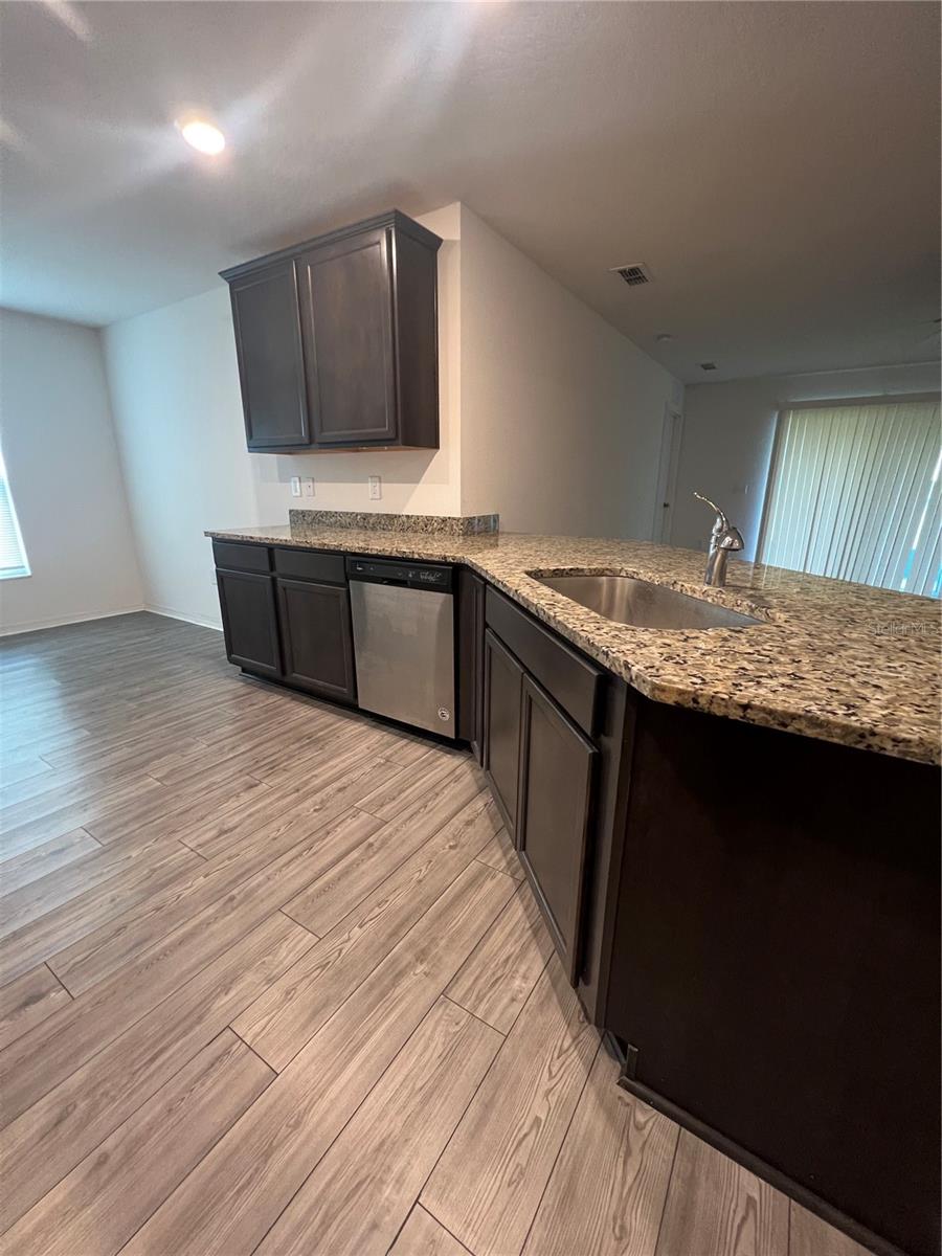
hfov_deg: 89.9
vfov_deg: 106.2
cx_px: 471
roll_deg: -0.1
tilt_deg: -15.3
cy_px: 628
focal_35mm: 13
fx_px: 472
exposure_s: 1/60
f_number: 1.8
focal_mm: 1.57
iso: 400
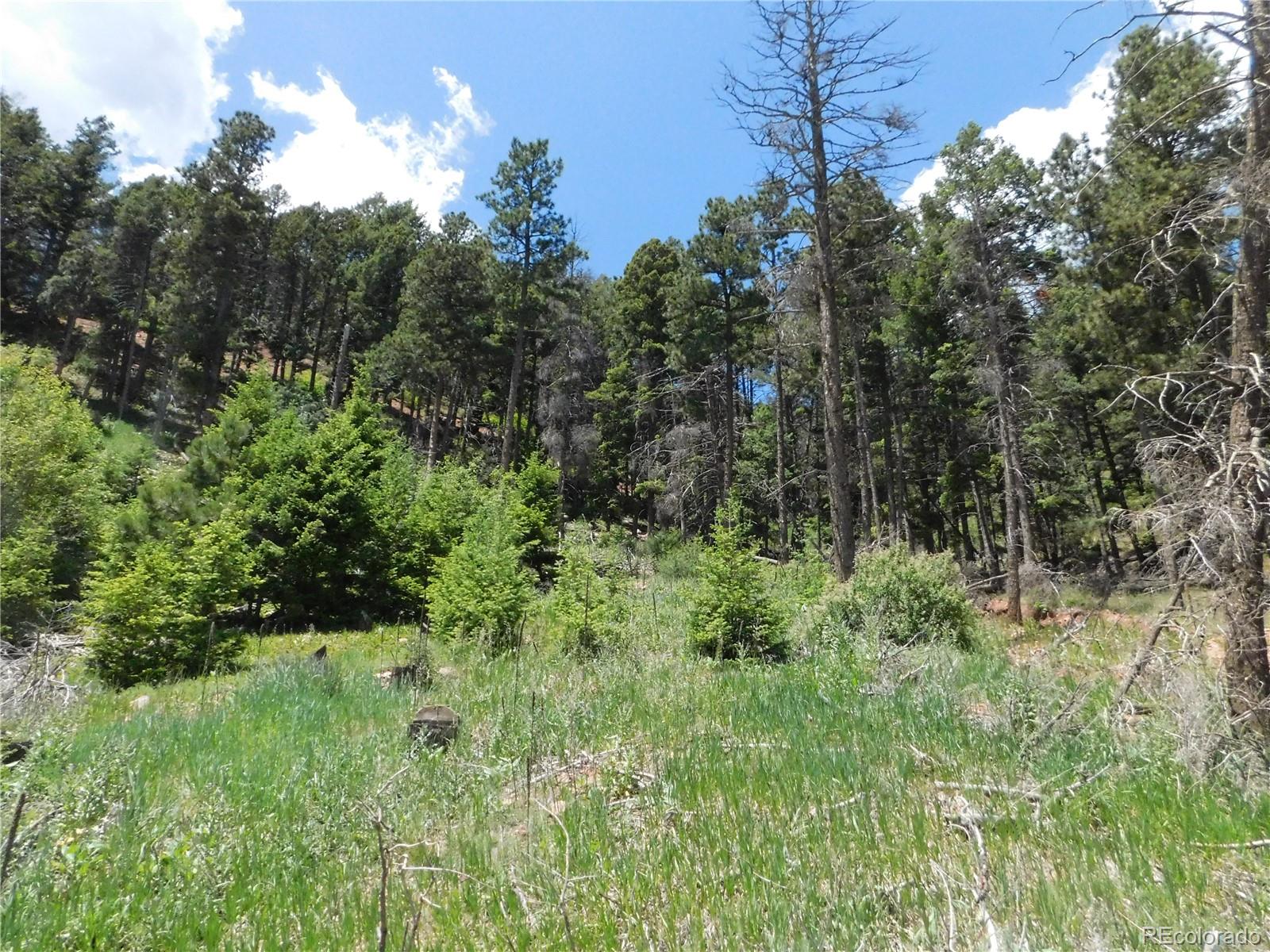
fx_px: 844
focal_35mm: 23
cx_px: 635
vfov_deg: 58.9
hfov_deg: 73.9
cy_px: 476
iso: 800
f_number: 6
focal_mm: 4
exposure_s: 1/1500
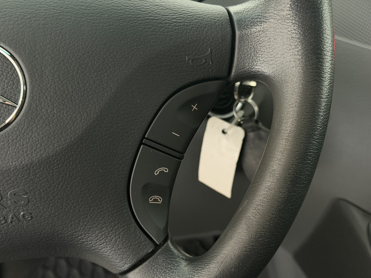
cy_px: 139
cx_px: 186
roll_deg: +2.6
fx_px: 514
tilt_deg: -34.6
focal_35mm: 48
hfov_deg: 39.7
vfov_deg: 30.3
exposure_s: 1/25
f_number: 1.78
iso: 400
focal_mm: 6.76
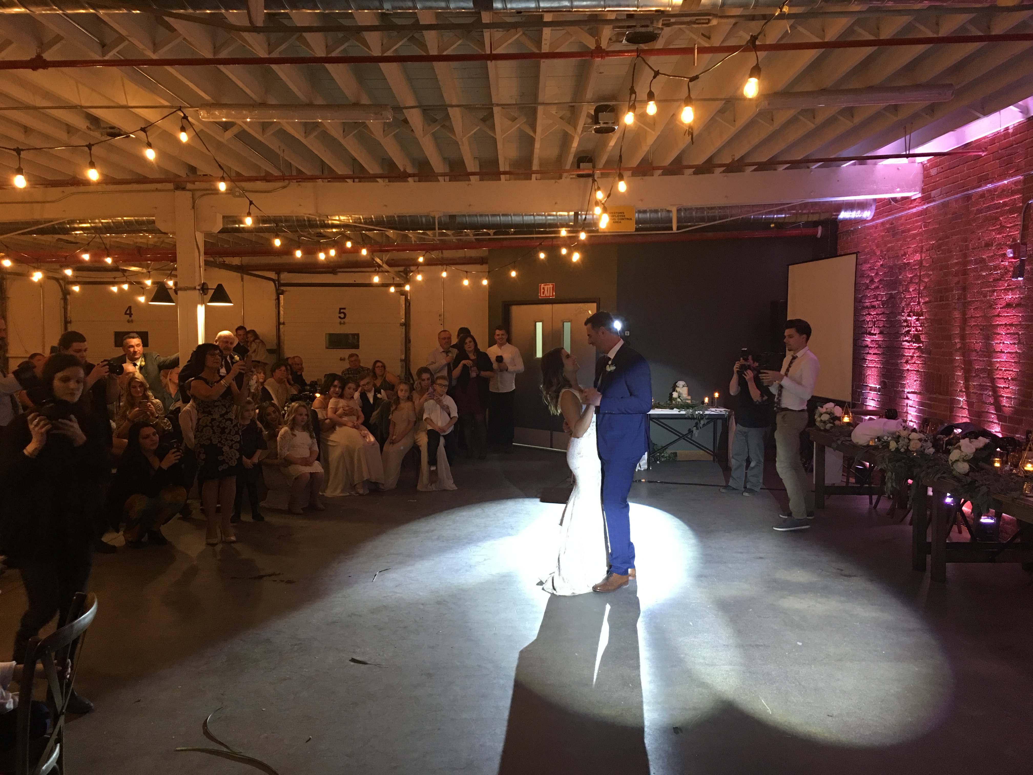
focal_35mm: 29
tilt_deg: -3.3
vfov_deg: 48.2
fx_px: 865
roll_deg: -1.2
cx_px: 516
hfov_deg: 61.7
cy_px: 388
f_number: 2.2
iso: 80
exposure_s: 1/15
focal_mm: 4.15
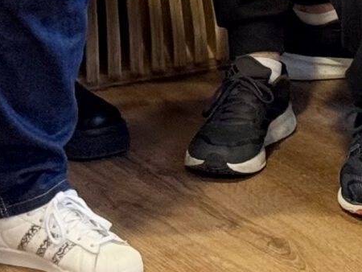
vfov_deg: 5.3
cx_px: 537
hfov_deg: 7.1
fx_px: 2856
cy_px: -410
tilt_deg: -7.1
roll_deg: +0.3
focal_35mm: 273
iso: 250
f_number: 1.78
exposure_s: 1/50
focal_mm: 6.76
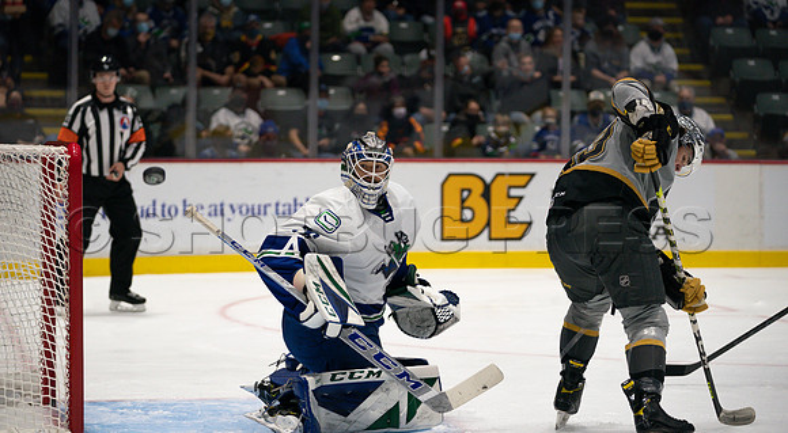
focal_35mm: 117
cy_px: 169
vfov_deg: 10.2
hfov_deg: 18.4
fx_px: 2437
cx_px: 378
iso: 2000
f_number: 2.8
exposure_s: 1/1250
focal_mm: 104
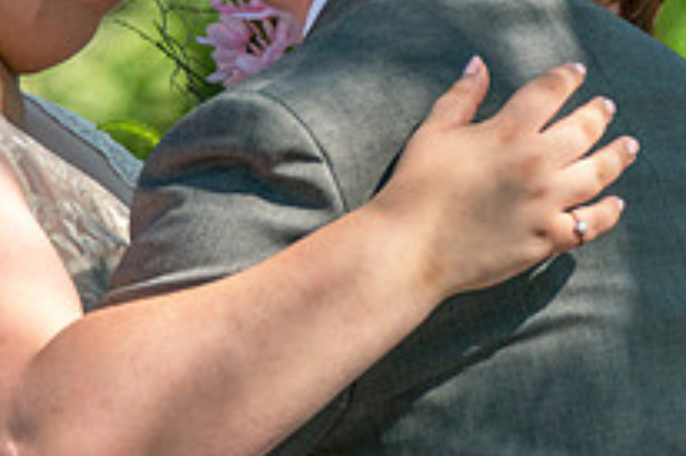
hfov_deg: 4.1
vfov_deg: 2.7
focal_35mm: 508
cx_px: 150
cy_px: 68
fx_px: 9672
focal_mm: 180
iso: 500
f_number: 5.6
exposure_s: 1/1250
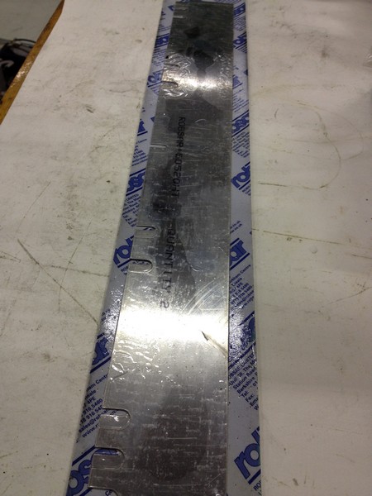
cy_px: 248
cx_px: 186
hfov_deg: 40.7
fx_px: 502
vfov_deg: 52.6
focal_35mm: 35
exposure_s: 1/20
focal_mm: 4.28
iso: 64
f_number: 2.4
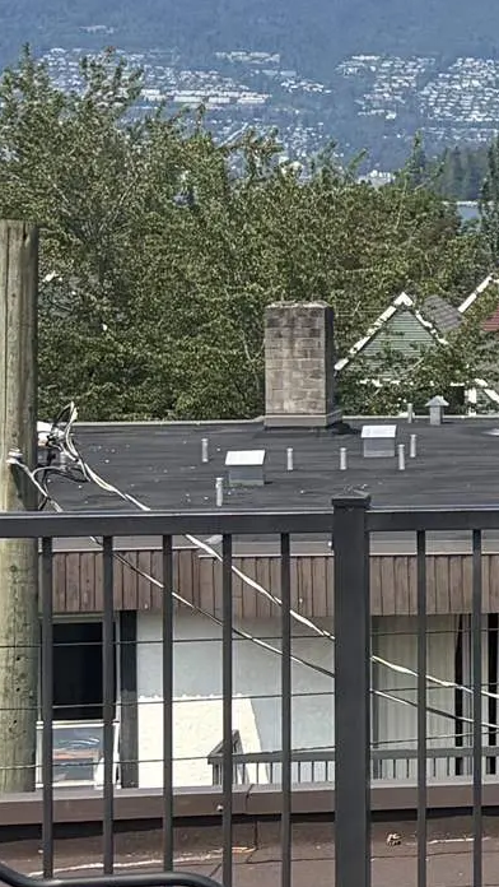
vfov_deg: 17.1
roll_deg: +0.1
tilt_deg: -3.3
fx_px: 2937
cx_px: 1606
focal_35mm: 125
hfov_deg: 8.0
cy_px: 331
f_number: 1.6
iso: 50
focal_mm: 5.96
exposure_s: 1/3125
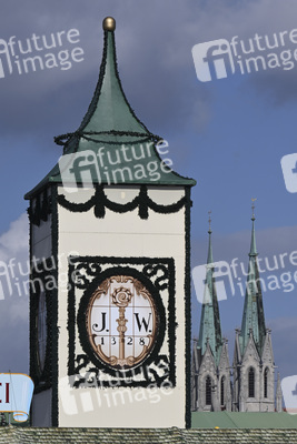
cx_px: 148
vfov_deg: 7.4
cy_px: 222
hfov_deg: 5.0
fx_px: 3425
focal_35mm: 277
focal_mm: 185
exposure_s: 1/1250
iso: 100
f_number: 6.3
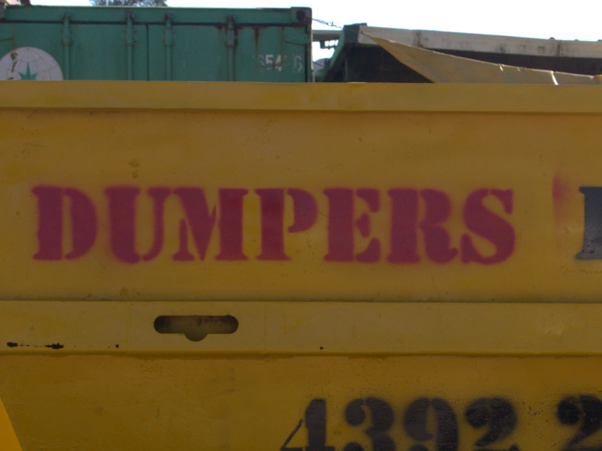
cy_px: 383
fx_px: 2018
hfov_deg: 16.7
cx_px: 544
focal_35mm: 116
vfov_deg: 12.7
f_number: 9
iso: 320
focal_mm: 26
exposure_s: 1/320
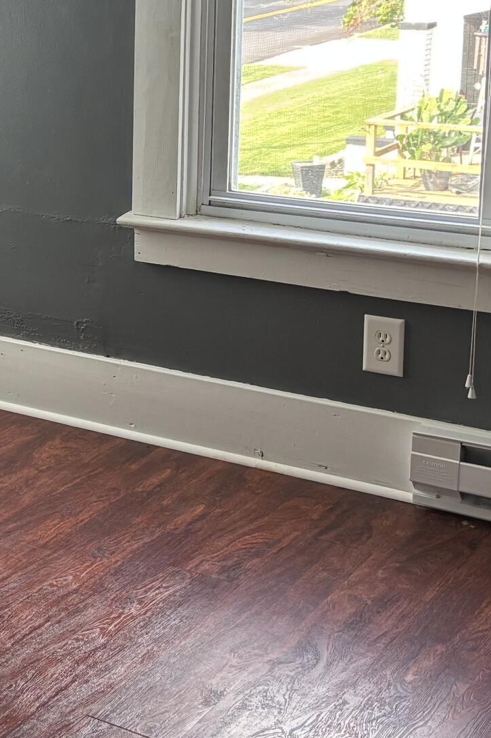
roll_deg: +2.5
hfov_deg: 16.3
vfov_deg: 26.6
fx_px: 1535
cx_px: -292
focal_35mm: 75
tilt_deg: -11.0
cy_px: 170
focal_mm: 5.96
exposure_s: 1/101
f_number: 1.6
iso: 125
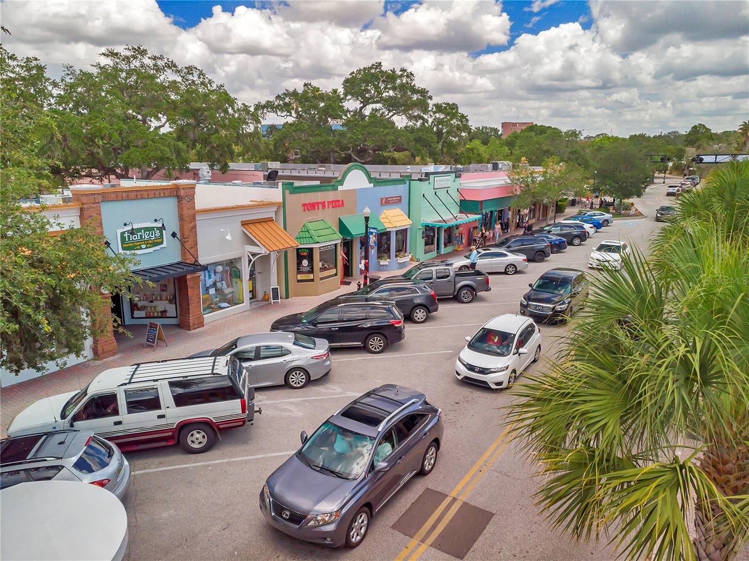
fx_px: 519
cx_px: 374
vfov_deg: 56.8
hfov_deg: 71.6
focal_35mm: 24
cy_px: 280
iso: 173
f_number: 2.8
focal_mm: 4.5
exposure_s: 1/120
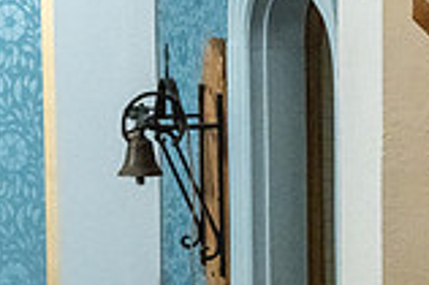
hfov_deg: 2.8
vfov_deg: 1.9
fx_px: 8761
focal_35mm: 736
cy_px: 487
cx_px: 214
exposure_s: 1/60
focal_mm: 200
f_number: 13
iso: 5000
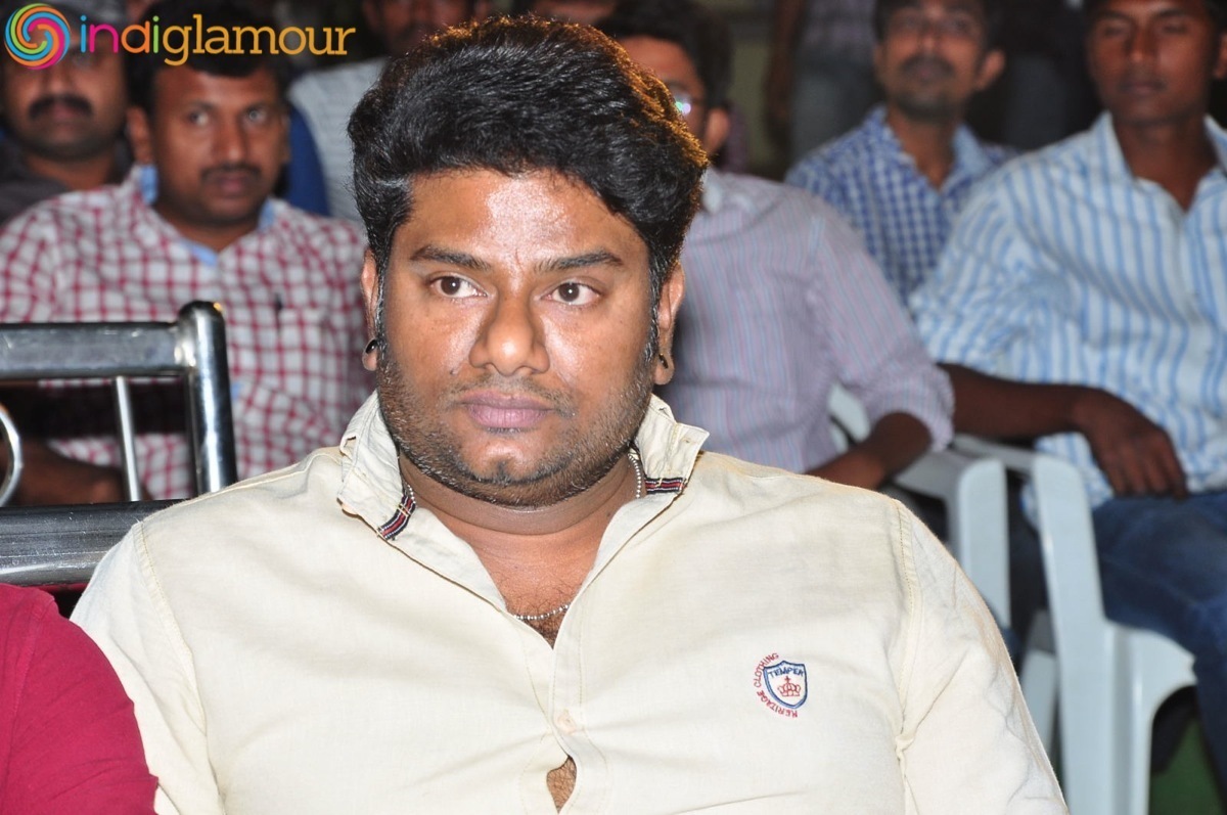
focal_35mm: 158
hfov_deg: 13.1
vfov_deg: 8.7
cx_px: 614
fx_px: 5362
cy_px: 408
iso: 400
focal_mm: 105
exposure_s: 1/125
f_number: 9
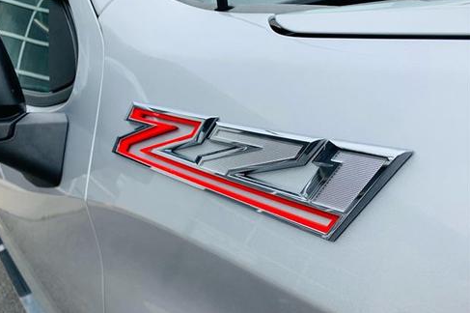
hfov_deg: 65.5
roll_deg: +16.2
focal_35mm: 28
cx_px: 231
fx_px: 365
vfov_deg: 46.3
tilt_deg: -19.0
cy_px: 173
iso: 25
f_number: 1.8
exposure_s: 1/1610
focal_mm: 4.25
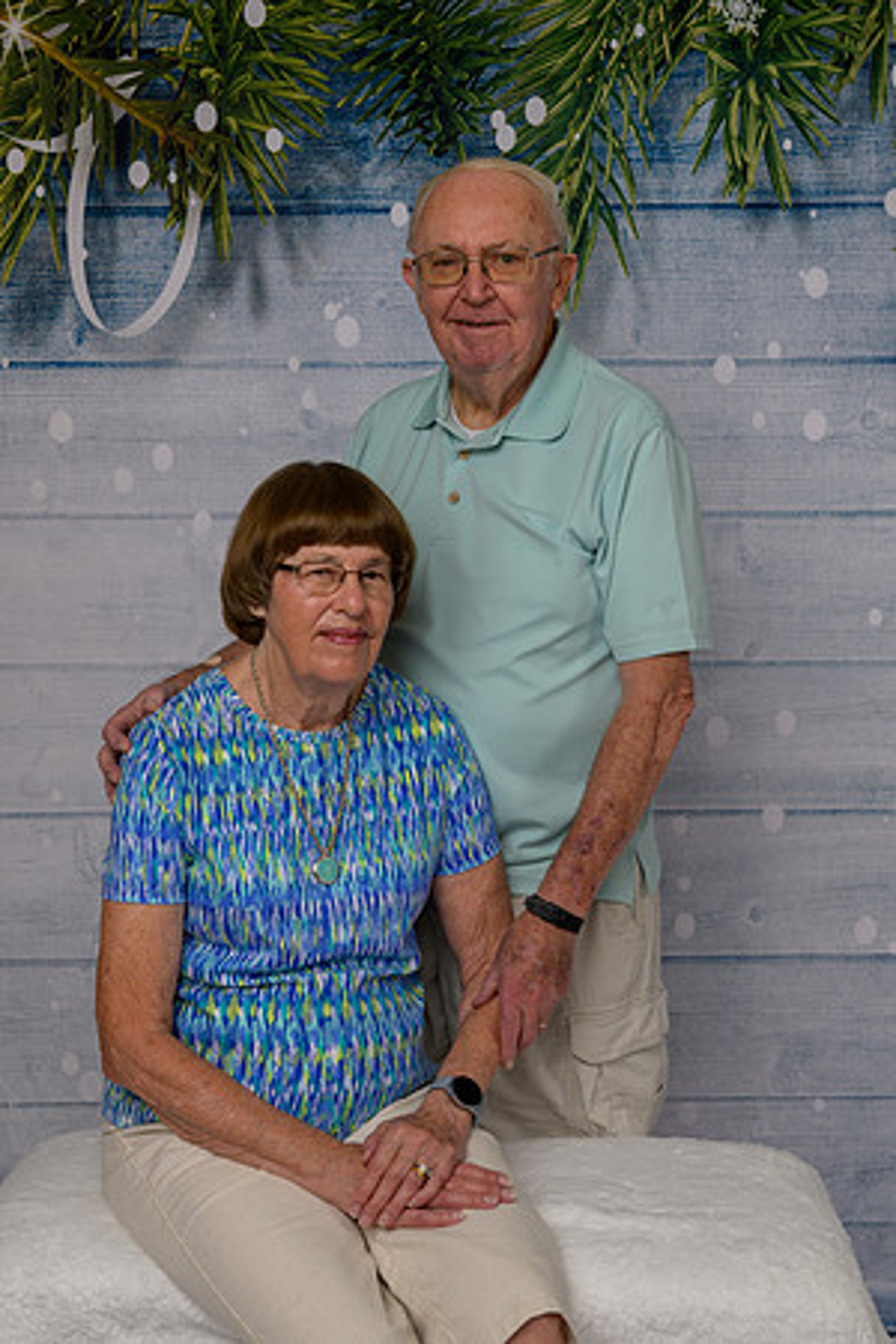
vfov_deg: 39.6
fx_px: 1867
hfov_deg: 27.0
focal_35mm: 50
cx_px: 448
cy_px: 672
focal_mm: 50
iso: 400
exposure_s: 1/125
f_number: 10
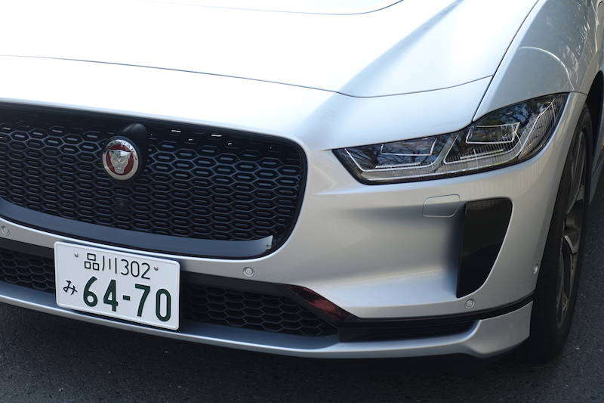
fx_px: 1157
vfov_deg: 19.7
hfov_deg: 29.2
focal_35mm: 69
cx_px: 302
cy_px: 202
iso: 125
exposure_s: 1/60
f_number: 2.8
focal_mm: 25.46
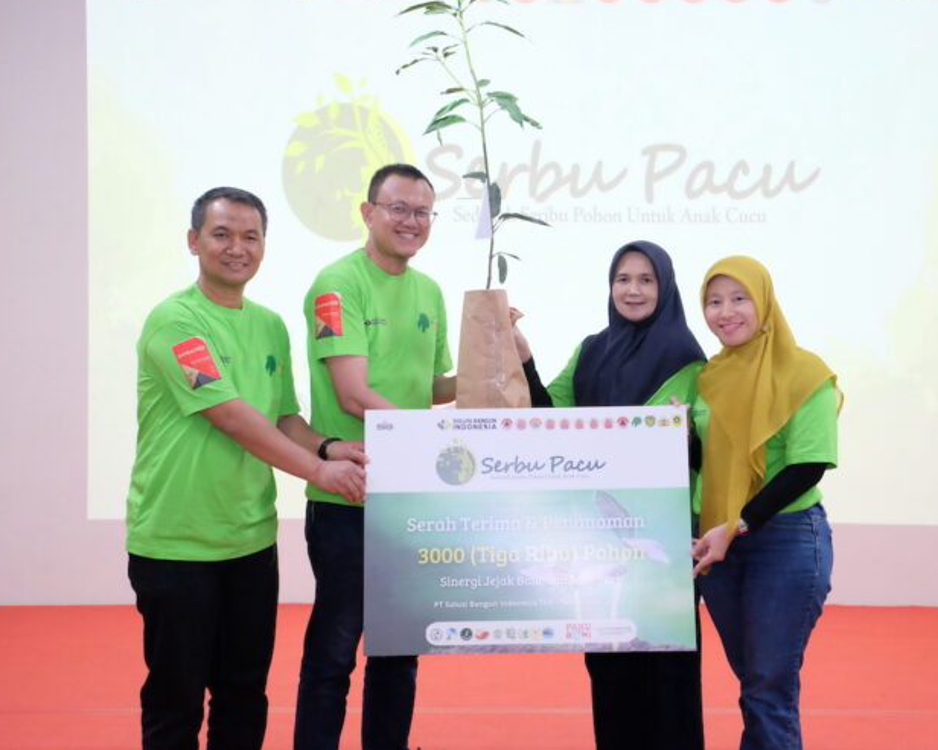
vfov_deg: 37.3
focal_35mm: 40
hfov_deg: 45.7
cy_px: 371
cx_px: 530
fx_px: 1111
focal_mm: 23
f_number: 4
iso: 5000
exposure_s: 1/125
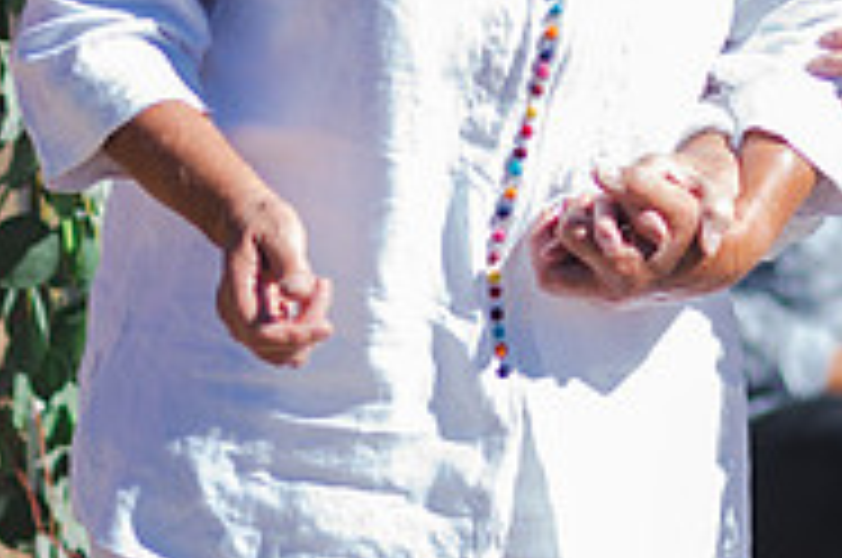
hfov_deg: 7.8
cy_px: -266
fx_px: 6164
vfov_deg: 5.1
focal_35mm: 264
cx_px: 540
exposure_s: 1/2500
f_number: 1.8
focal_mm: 85
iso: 125
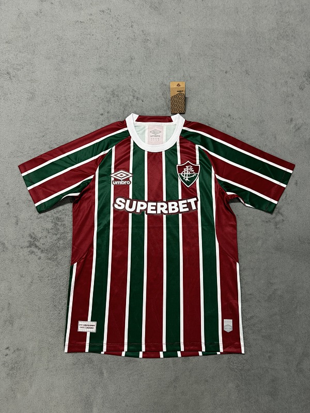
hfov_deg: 56.8
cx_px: 155
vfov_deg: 71.6
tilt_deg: -79.2
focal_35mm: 24
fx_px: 287
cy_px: 206
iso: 200
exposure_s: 1/50
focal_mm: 6.76
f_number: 1.78
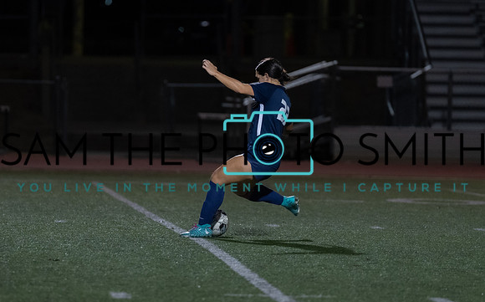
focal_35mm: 324
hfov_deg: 6.5
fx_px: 4281
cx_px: 230
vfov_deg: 4.0
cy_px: 145
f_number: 3.2
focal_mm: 200
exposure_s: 1/1000
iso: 5000
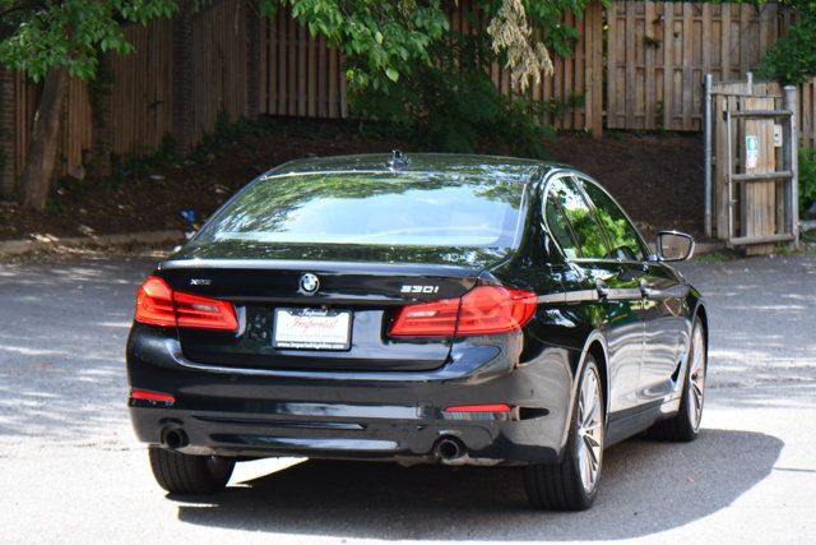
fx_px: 2539
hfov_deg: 18.3
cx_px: 408
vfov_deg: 12.2
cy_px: 272
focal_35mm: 112
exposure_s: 1/250
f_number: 5.6
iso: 320
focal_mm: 75
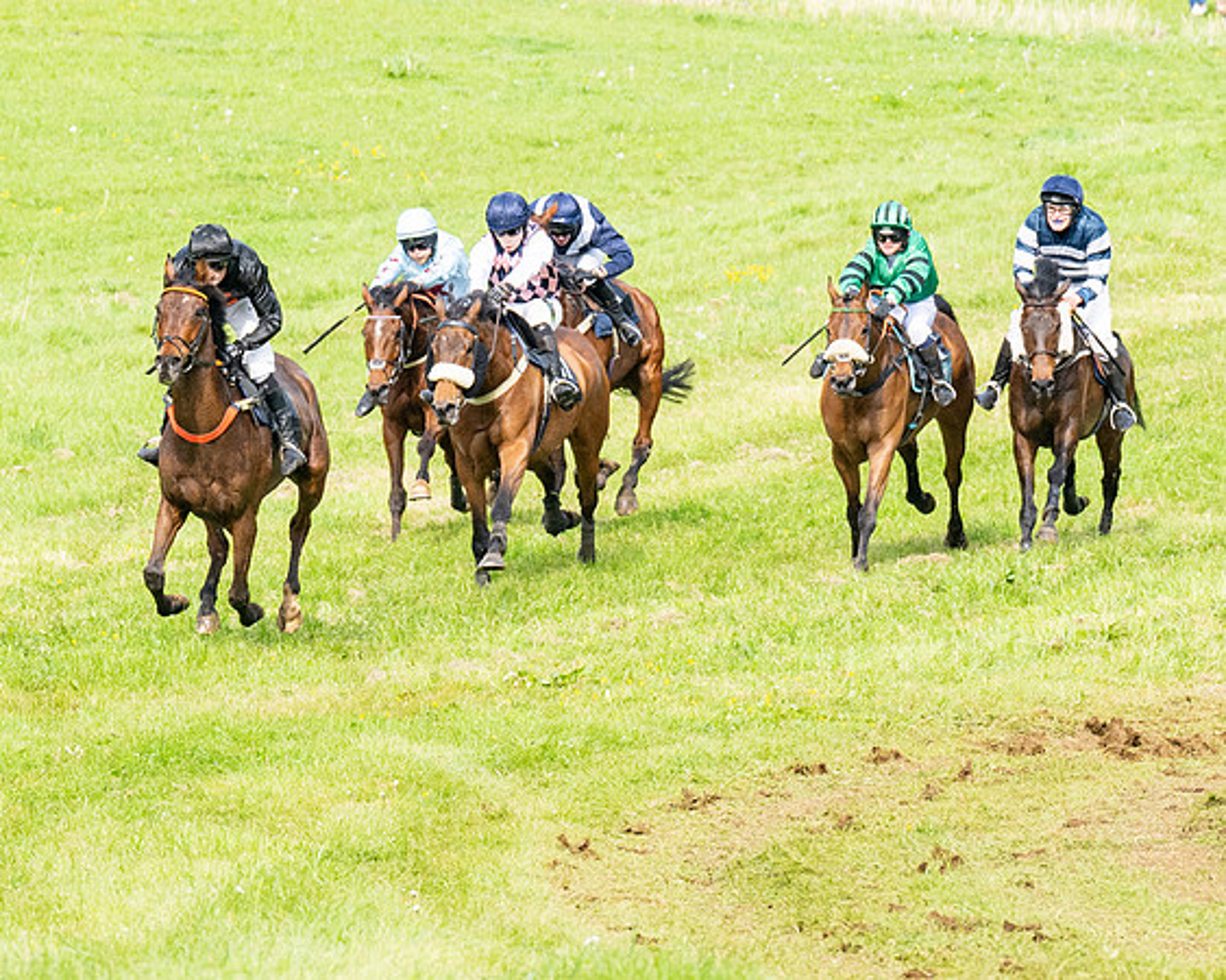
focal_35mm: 578
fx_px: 20977
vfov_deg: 2.7
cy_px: 415
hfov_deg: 3.3
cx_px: 268
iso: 400
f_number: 5.6
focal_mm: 200
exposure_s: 1/1600
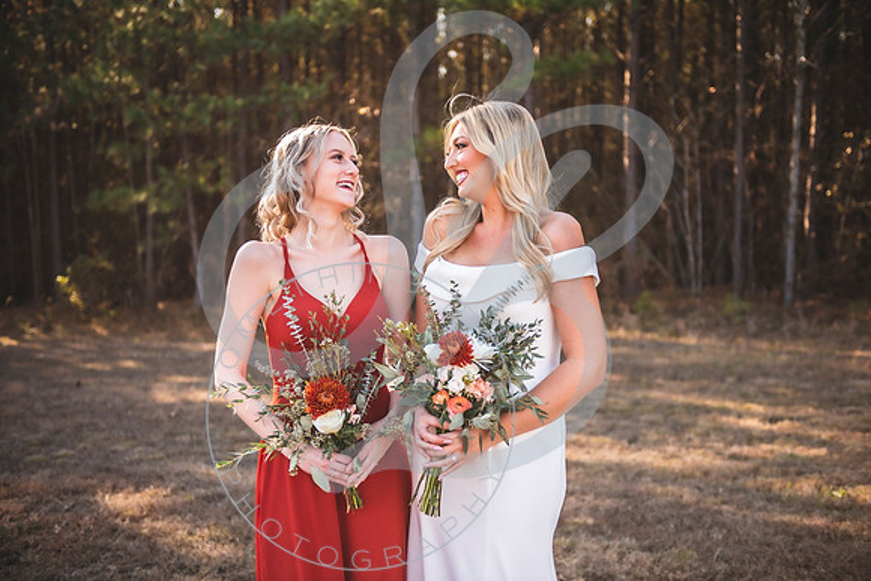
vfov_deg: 28.1
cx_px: 436
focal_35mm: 48
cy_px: 290
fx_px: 1162
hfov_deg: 41.1
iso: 100
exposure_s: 1/250
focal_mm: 48
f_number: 2.8
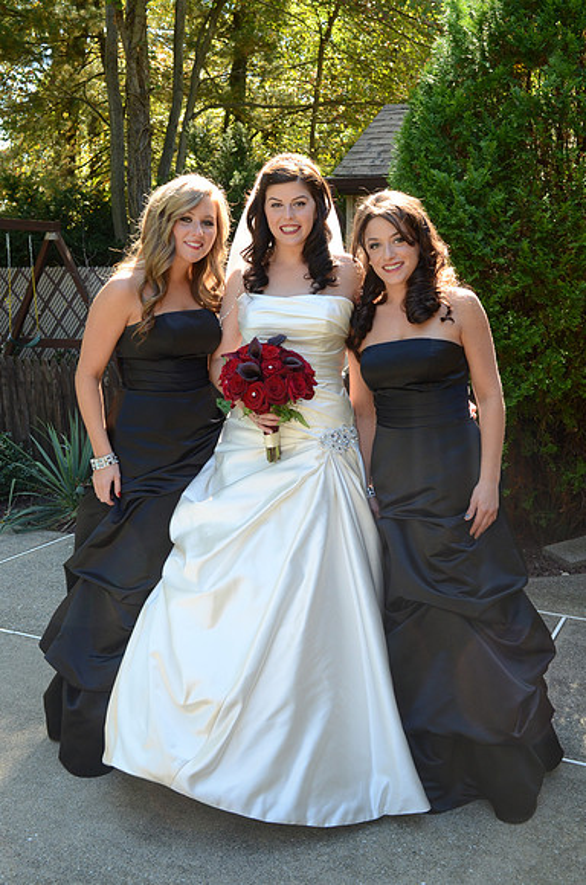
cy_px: 442
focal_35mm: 39
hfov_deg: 34.1
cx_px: 293
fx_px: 957
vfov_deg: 49.6
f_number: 6.3
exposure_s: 1/125
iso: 500
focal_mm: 26
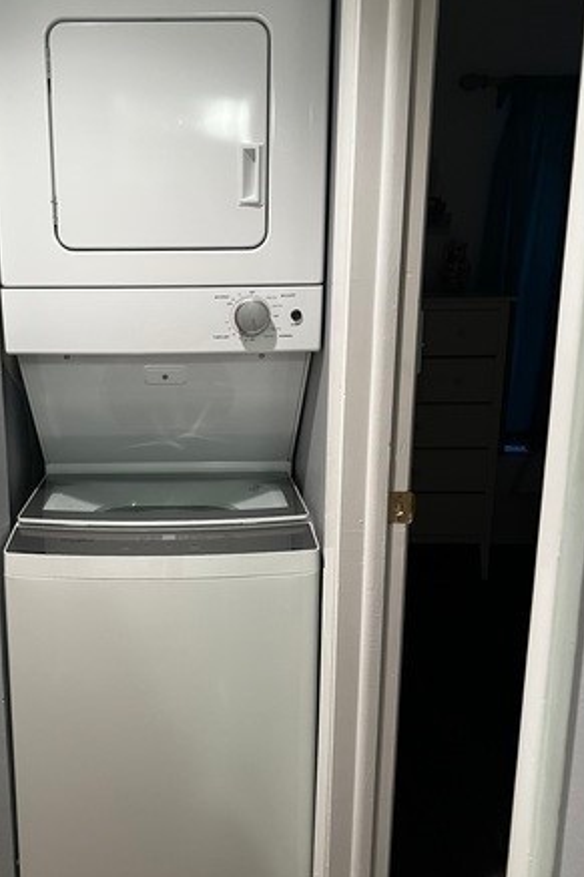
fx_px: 804
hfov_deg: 39.4
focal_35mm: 33
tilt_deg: -11.9
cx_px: 193
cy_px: 424
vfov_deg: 57.2
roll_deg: +0.7
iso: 160
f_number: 1.5
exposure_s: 1/60
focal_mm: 5.7
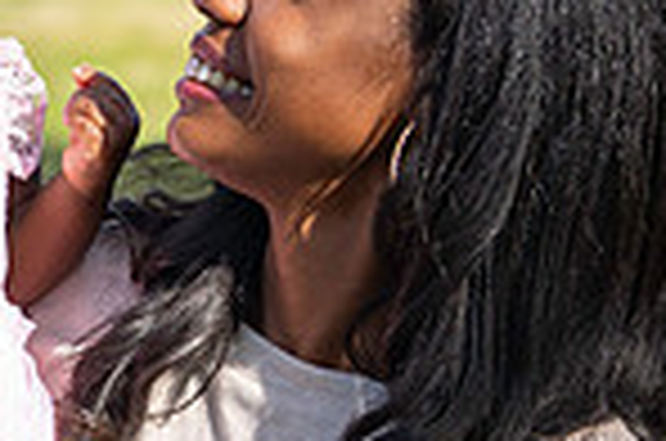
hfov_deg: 6.3
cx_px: -52
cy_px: 280
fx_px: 6000
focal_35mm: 325
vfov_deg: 4.2
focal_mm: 75
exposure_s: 1/1250
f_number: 4
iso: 250
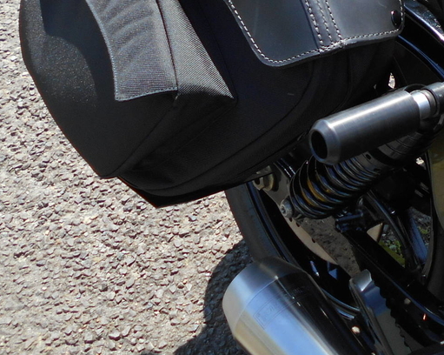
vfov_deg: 18.9
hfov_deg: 23.1
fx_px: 1024
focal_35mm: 78
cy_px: -24
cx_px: 480
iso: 80
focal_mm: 5.8
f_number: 3.6
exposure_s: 1/320
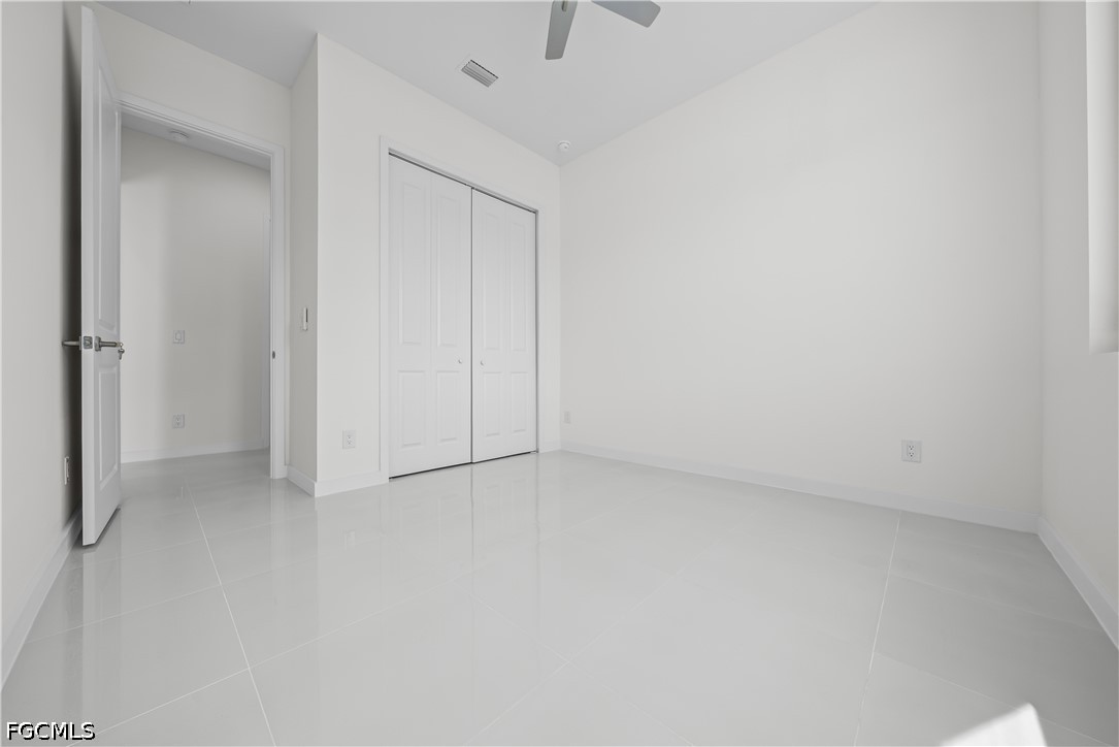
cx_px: 560
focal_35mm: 12
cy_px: 374
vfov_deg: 90.0
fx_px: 373
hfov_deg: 112.6
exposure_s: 1/10
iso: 200
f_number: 9
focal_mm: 12
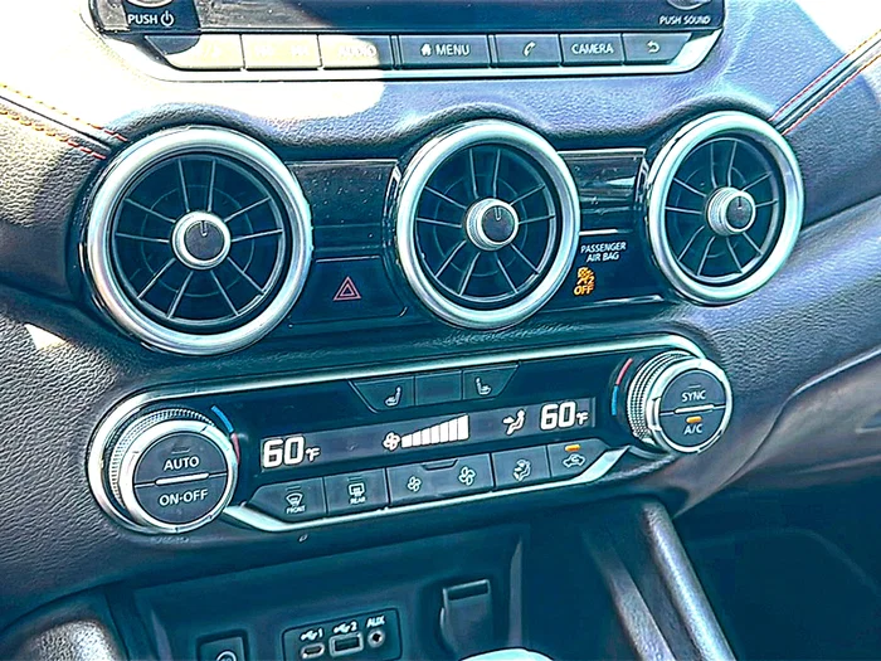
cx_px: 440
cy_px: 330
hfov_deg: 45.8
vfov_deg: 35.1
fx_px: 1043
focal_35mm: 41
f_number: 1.78
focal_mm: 6.86
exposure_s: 1/80
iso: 125
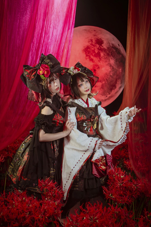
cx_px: 70
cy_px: 123
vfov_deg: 49.5
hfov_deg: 34.2
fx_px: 245
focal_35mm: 39
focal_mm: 35
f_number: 3.5
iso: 400
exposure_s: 1/200
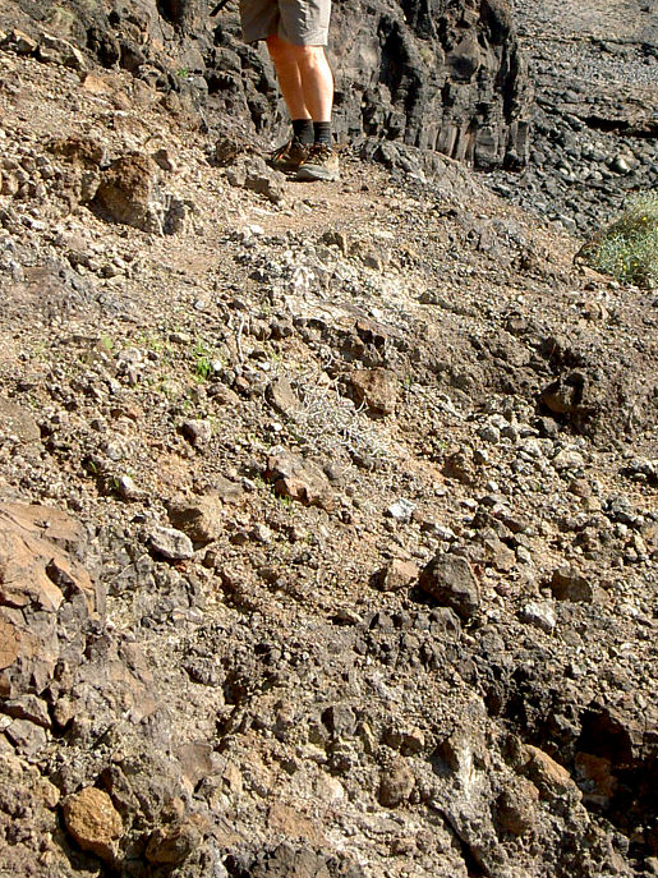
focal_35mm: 131
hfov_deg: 11.3
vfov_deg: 15.0
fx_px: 3321
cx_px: 514
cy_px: 233
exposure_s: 1/320
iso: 50
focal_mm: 12.4
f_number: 4.2
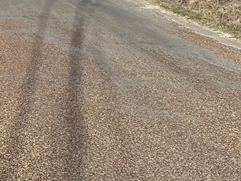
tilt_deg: -11.5
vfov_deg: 12.3
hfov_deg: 14.0
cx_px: -222
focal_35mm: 121
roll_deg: -0.5
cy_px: 71
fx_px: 843
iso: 80
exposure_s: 1/5263
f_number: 1.78
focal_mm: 6.86
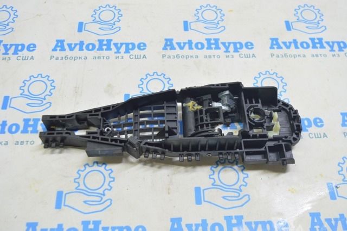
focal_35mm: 39
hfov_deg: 49.6
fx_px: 375
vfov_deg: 34.1
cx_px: 174
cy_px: 116
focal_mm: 26
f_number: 5.6
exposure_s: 1/20
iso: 400
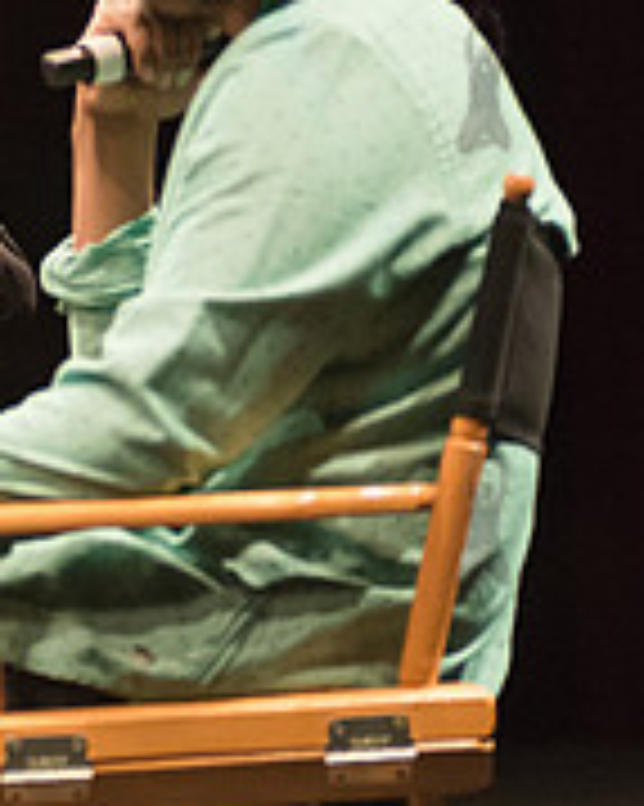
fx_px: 7249
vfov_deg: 6.4
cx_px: -99
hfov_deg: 5.1
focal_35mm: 304
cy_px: 290
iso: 4000
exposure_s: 1/200
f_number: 2.8
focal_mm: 100
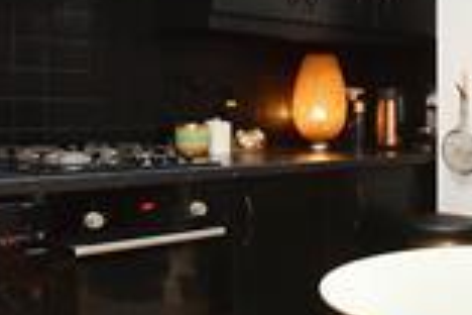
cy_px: 80
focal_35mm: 63
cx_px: 445
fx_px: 826
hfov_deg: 30.2
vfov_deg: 21.4
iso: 400
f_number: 8
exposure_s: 1/15
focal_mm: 14
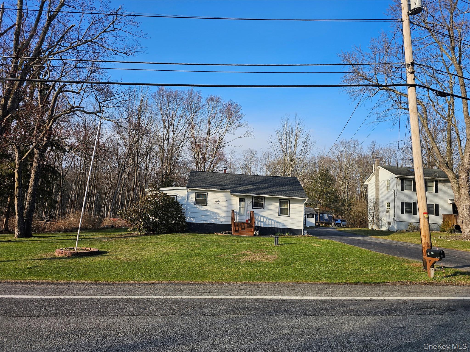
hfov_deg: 73.9
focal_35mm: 23
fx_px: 312
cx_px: 235
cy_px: 176
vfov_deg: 58.9
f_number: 1.7
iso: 10
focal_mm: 6.3
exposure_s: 1/417
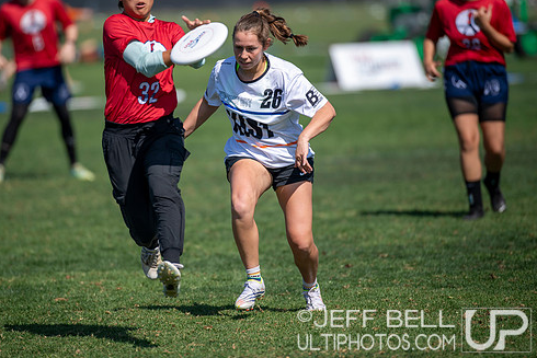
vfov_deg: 3.9
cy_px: 152
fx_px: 5297
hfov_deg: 5.8
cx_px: 225
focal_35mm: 355
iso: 110
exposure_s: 1/2500
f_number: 3.2
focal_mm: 300
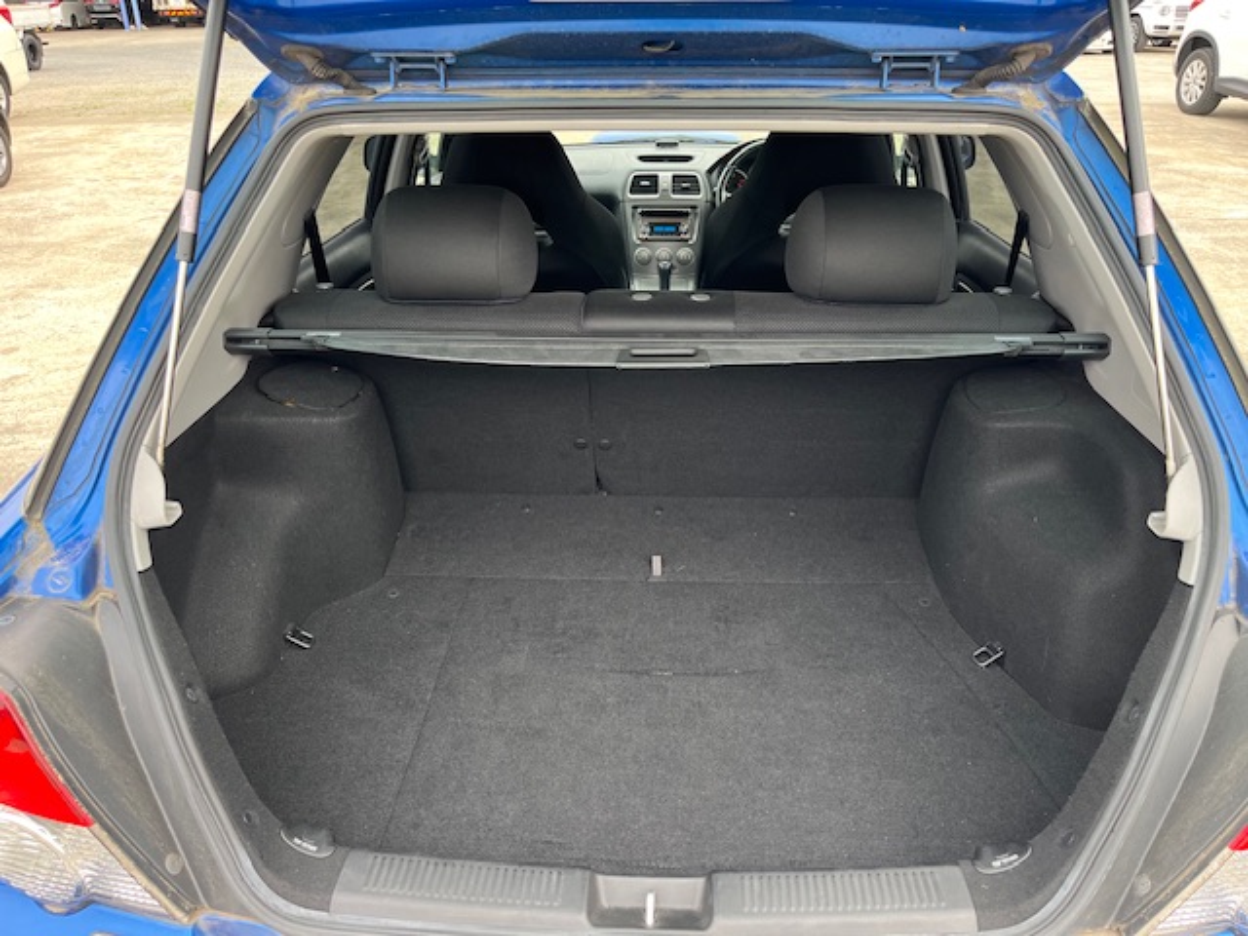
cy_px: 468
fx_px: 937
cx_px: 624
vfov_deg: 53.1
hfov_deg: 67.3
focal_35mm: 26
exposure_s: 1/121
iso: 100
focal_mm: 5.1
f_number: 1.6
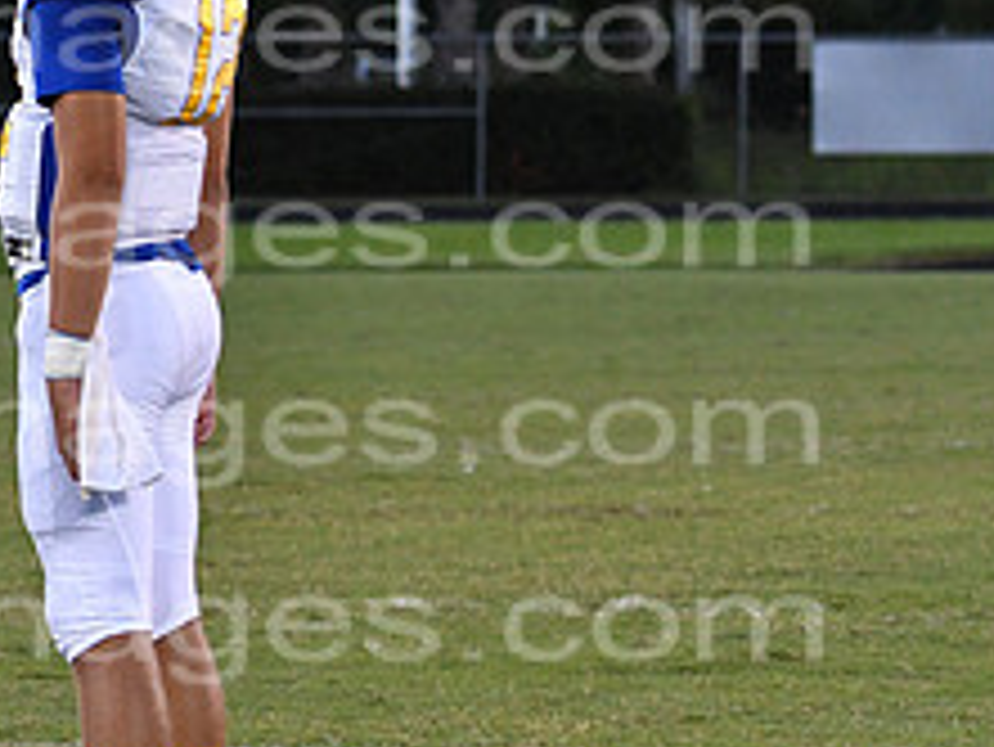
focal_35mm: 321
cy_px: 137
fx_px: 9230
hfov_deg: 6.1
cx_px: -198
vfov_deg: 4.6
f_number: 4
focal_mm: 85
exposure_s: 1/800
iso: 1600
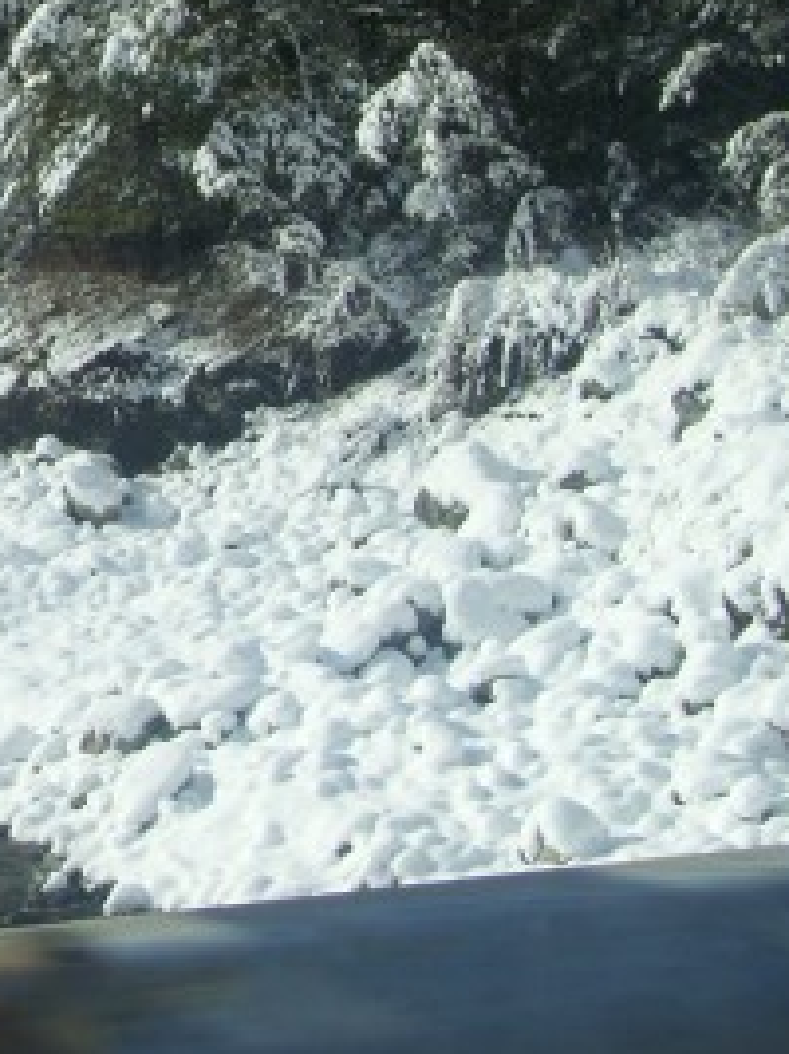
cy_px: 67
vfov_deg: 17.0
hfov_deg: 12.0
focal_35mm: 114
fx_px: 3467
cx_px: -604
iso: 50
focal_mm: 7.8
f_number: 5.7
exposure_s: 1/309
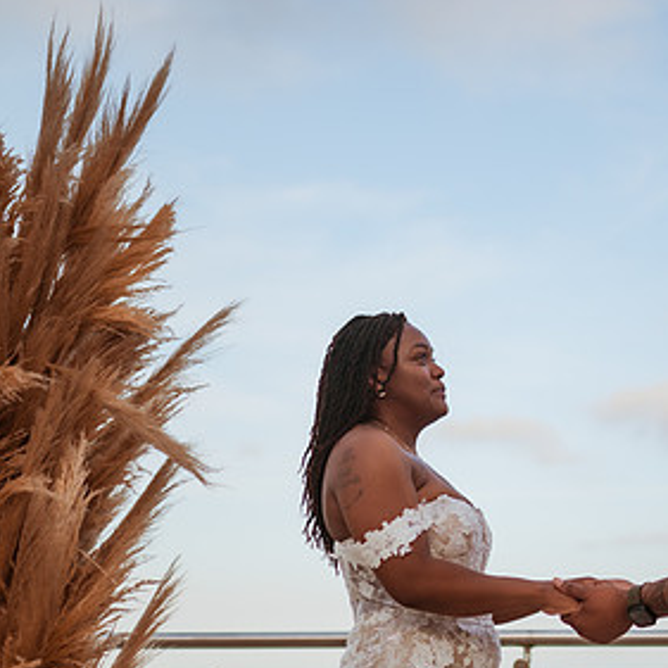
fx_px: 1528
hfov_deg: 24.5
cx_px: 463
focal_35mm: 70
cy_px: 461
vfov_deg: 24.5
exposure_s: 1/8000
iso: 250
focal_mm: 35
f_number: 1.4
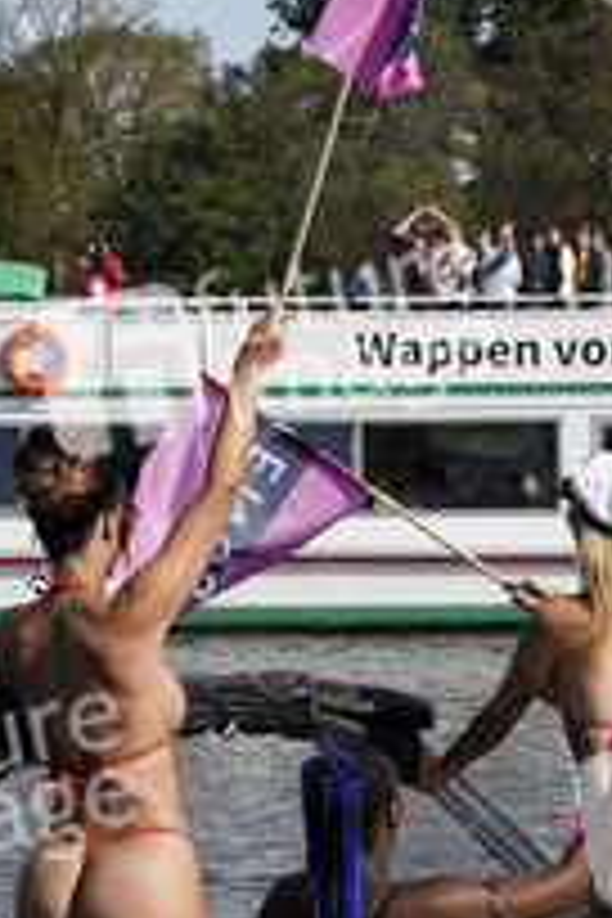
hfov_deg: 15.2
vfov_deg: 22.6
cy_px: 576
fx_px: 2295
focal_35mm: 90
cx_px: 396
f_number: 8
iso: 100
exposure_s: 1/400
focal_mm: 46
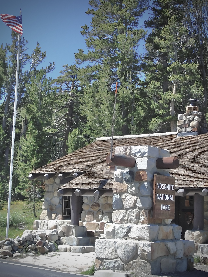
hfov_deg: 23.3
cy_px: 140
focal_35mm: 63
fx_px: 505
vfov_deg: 30.7
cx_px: 103
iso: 400
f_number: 4.5
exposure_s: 1/400
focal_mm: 11
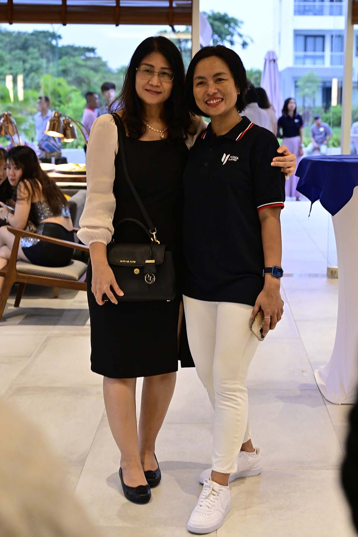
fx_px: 820
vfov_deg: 36.2
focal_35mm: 55
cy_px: 268
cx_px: 179
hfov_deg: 24.6
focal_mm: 55
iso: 2500
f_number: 4.5
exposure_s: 1/200
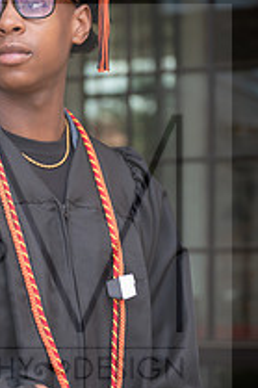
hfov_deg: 10.8
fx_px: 1346
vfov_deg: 16.4
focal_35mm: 125
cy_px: 243
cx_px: -6
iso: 200
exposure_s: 1/250
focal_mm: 58
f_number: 2.8
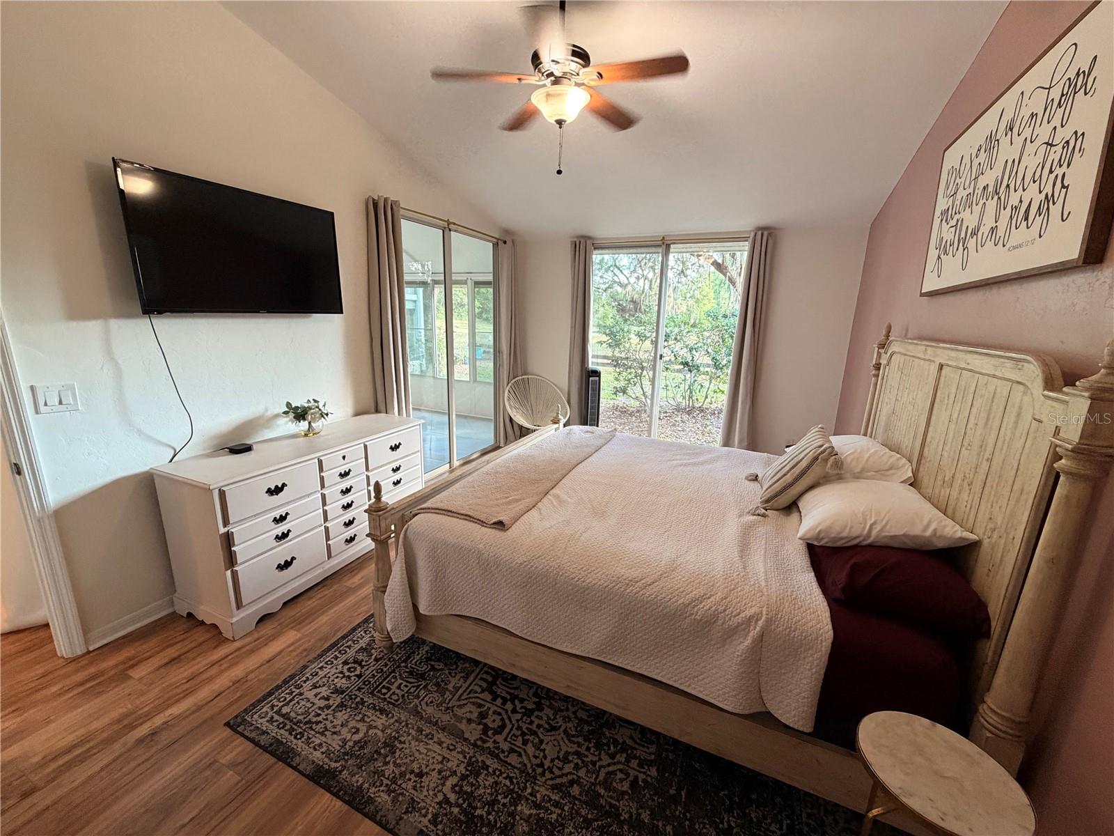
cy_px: 418
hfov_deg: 102.1
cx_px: 557
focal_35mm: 14
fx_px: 451
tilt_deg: -13.1
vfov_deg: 85.7
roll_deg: -1.6
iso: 320
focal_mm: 2.22
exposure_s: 1/60
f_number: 2.2
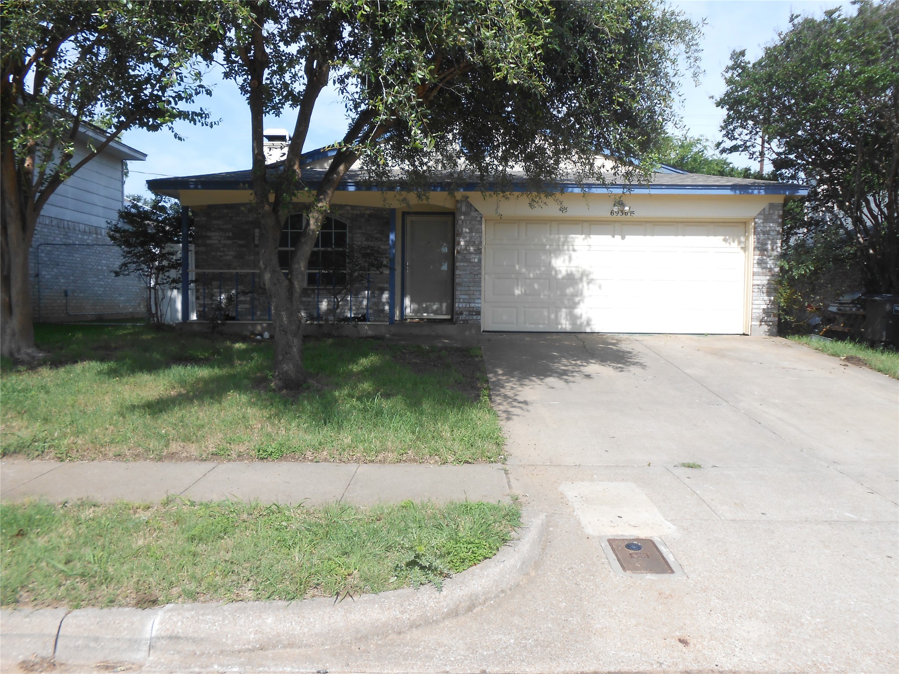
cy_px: 337
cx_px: 450
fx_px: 675
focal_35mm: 26
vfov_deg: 53.1
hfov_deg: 67.3
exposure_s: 1/640
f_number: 3.5
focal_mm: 4.6
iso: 80
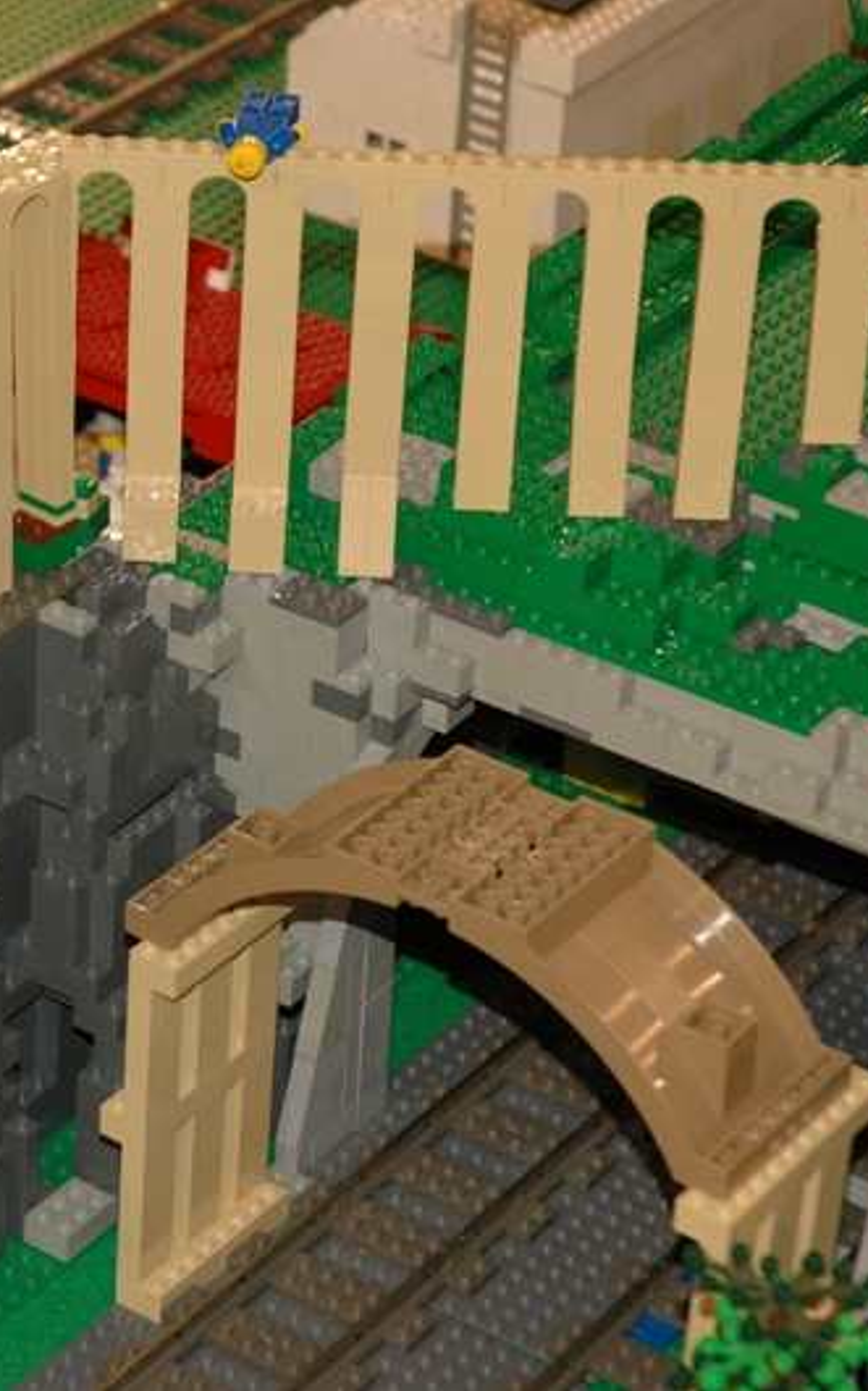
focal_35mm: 143
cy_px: 696
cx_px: 66
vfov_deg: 14.6
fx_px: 5415
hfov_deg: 9.1
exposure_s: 1/125
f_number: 5.6
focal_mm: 62
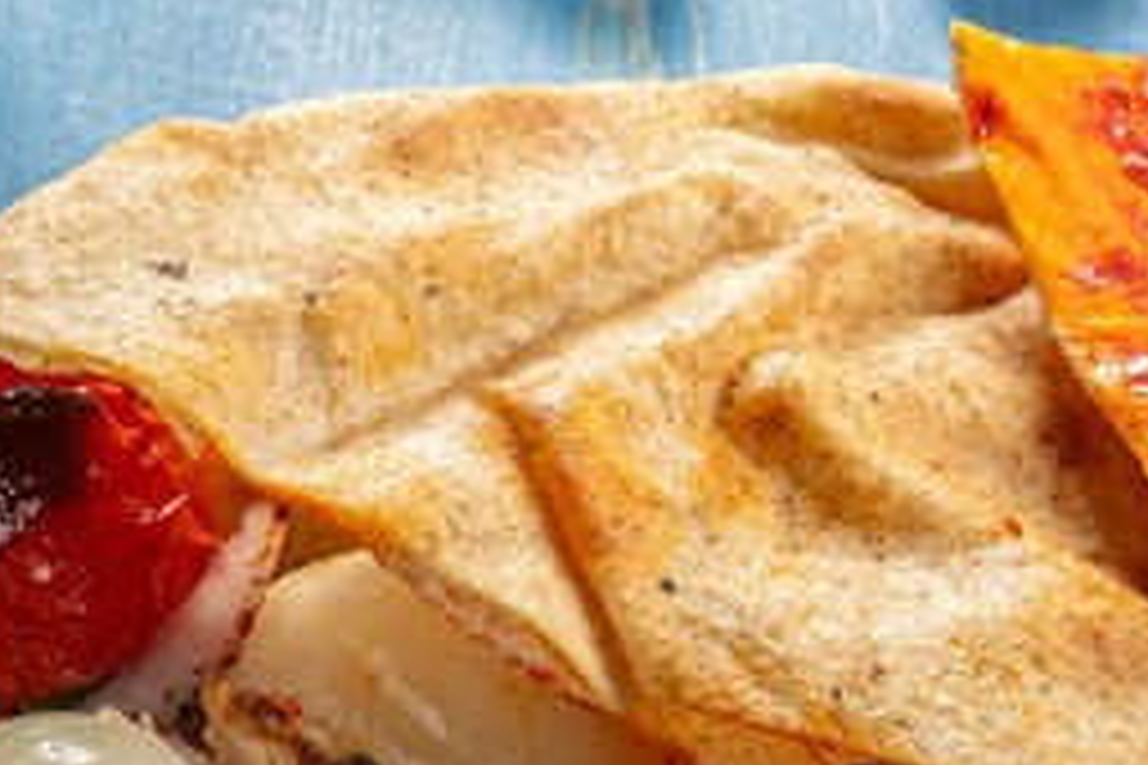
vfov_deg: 5.4
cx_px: 518
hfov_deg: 8.0
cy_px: 830
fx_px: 8163
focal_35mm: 256
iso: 200
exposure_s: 1/100
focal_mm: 51
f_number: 13
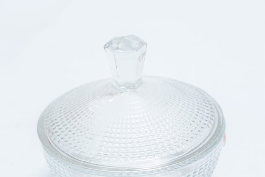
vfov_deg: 13.0
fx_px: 773
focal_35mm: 105
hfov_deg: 19.5
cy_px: 88
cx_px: 132
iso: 2500
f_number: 10
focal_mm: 70
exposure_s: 1/125
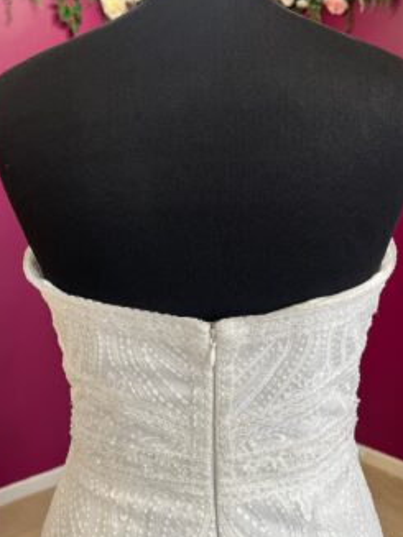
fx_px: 528
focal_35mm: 34
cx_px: 224
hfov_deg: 41.7
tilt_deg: -6.4
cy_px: 252
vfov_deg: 53.9
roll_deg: +1.0
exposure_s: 1/122
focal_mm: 5.1
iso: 100
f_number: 1.6
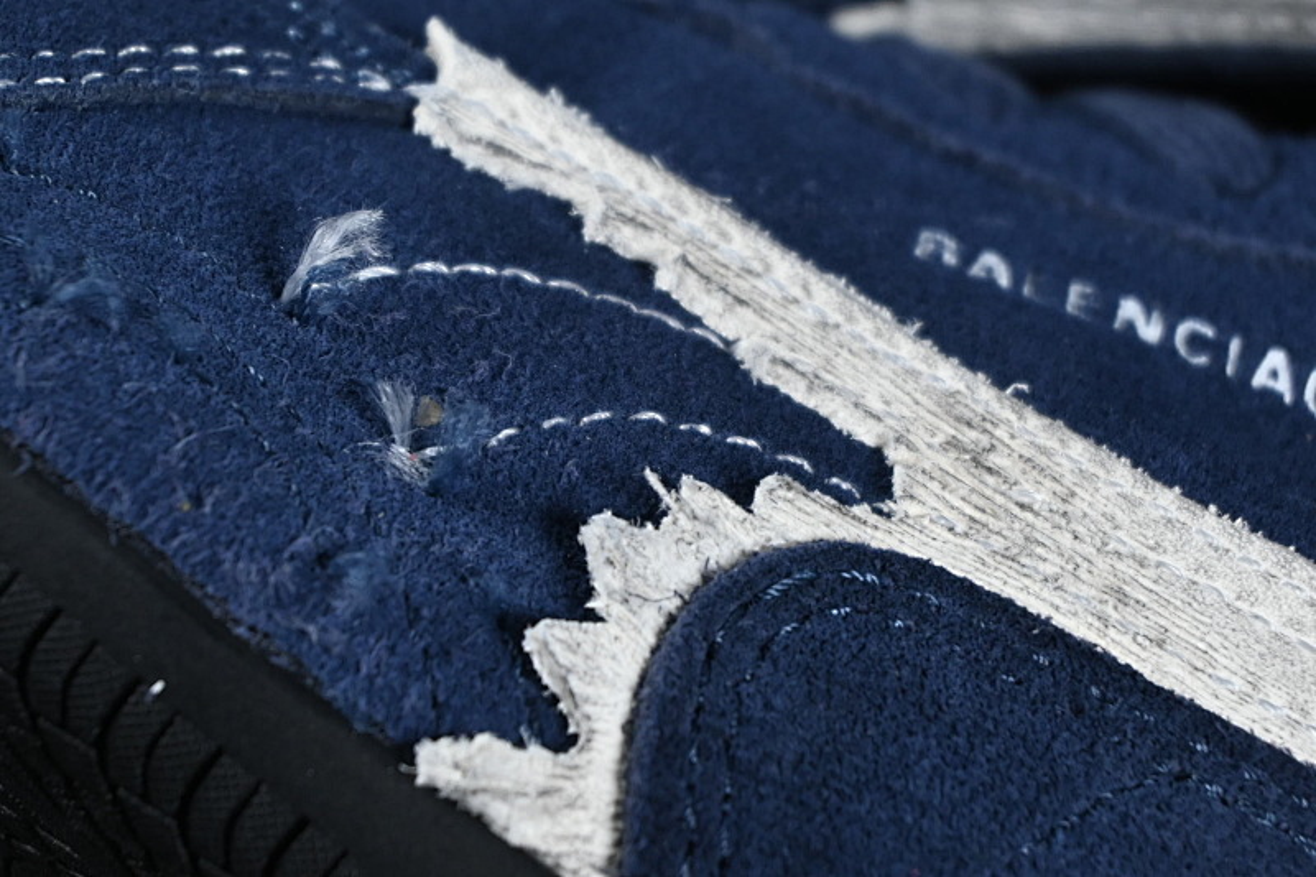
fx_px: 2741
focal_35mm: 75
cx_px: 658
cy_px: 438
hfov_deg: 27.0
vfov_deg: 18.2
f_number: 6.3
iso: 720
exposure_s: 1/125
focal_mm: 50
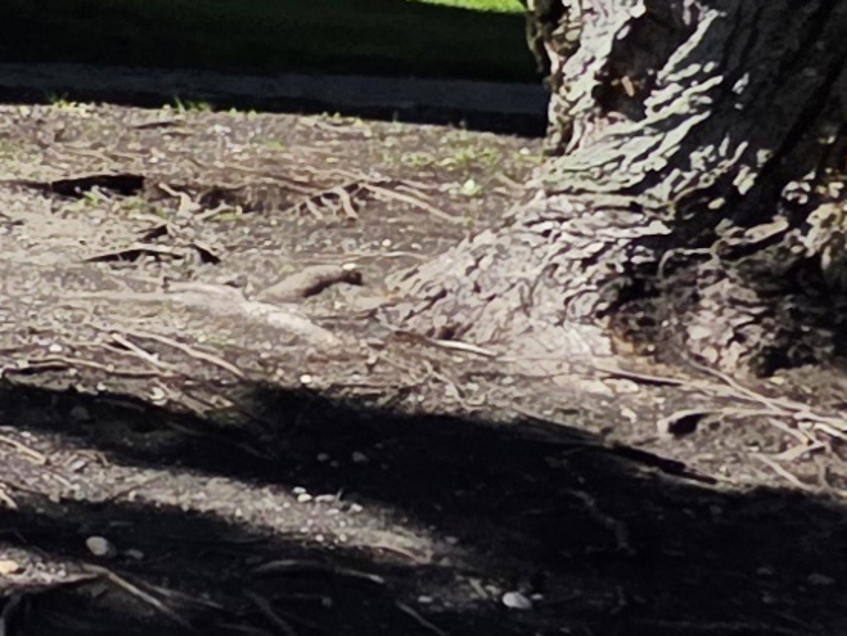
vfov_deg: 13.9
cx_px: -1905
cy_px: -533
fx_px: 2301
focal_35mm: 94
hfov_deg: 10.5
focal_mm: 2.2
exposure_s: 1/1667
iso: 40
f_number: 1.9
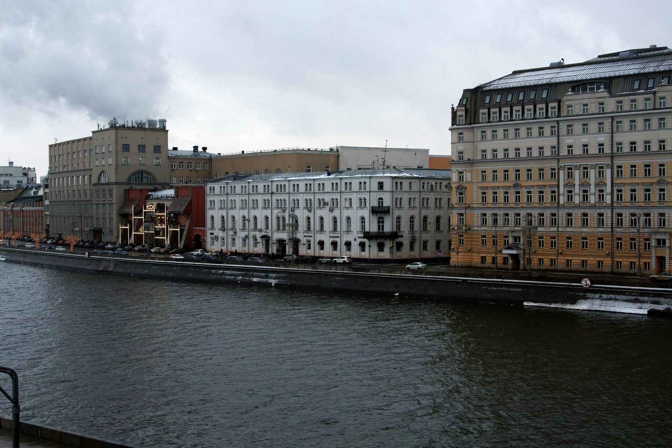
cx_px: 336
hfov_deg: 42.7
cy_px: 224
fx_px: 859
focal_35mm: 46
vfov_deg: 29.2
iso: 100
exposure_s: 1/60
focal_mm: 35
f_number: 8
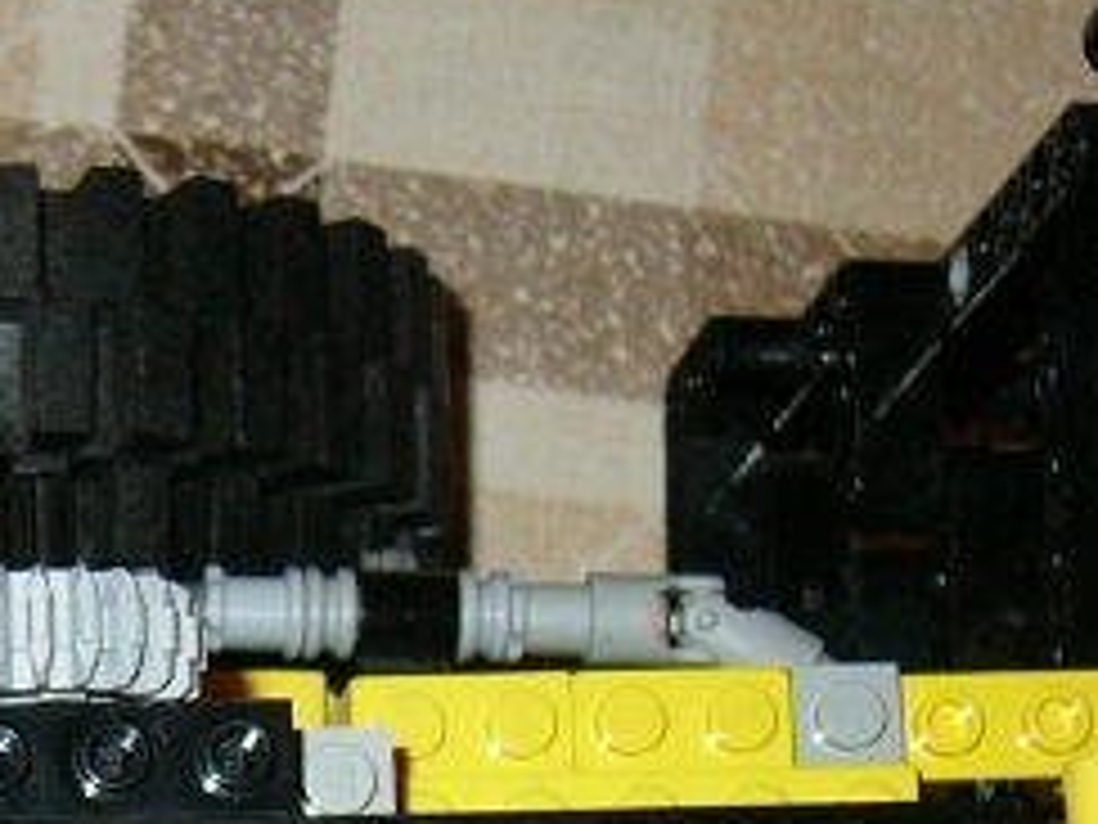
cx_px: -108
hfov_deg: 12.8
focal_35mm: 151
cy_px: 1144
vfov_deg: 9.6
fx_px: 4790
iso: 150
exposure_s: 1/60
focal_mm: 7.6
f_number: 3.2
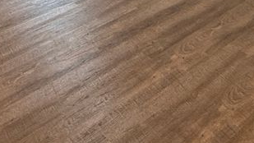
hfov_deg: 28.4
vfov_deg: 12.0
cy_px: -246
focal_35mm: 69
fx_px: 465
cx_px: -9
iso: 125
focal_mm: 2.22
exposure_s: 1/120
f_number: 2.2
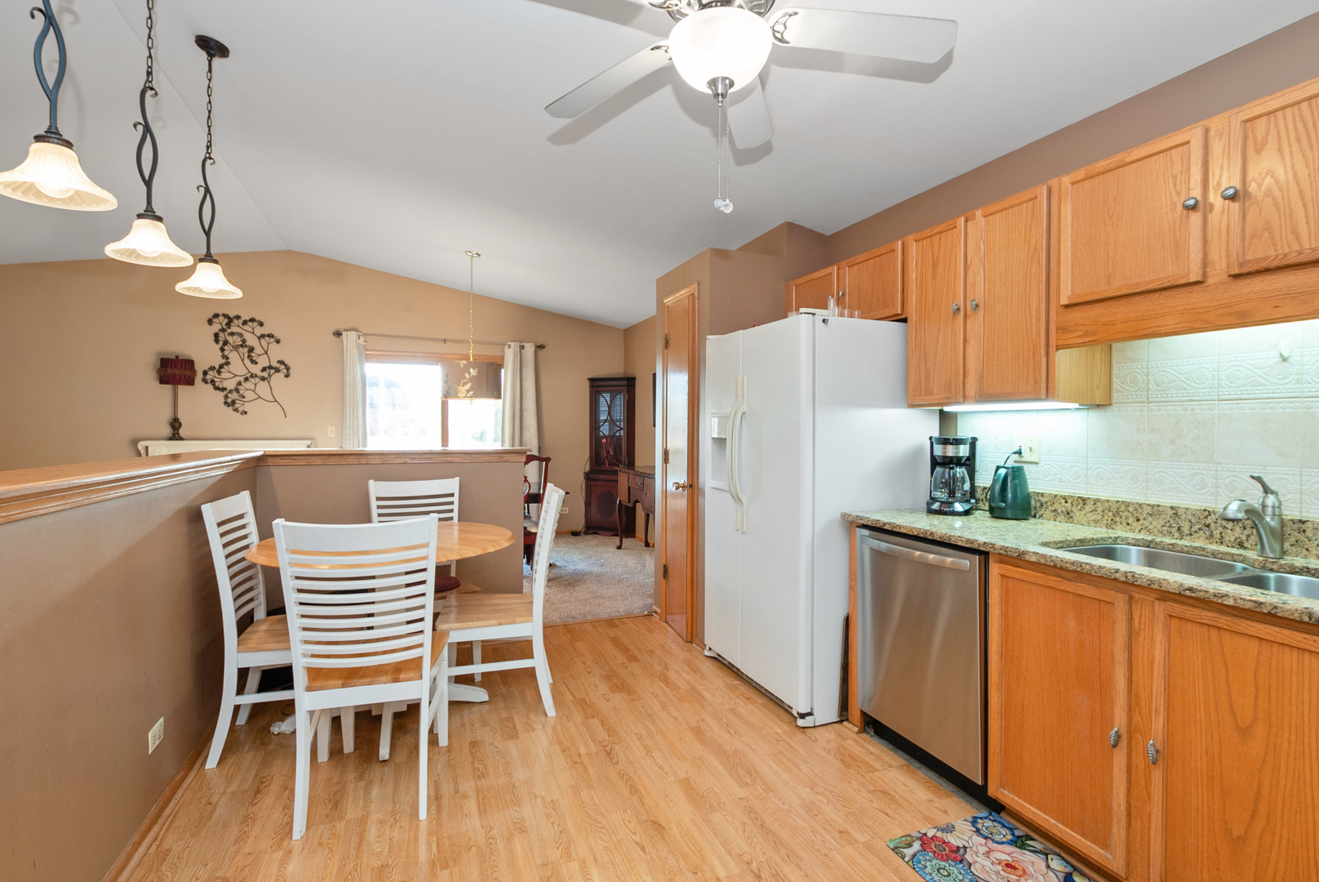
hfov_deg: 96.7
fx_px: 587
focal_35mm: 16
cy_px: 441
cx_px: 660
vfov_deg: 73.8
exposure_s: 1/10
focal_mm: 11
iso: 320
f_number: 7.1
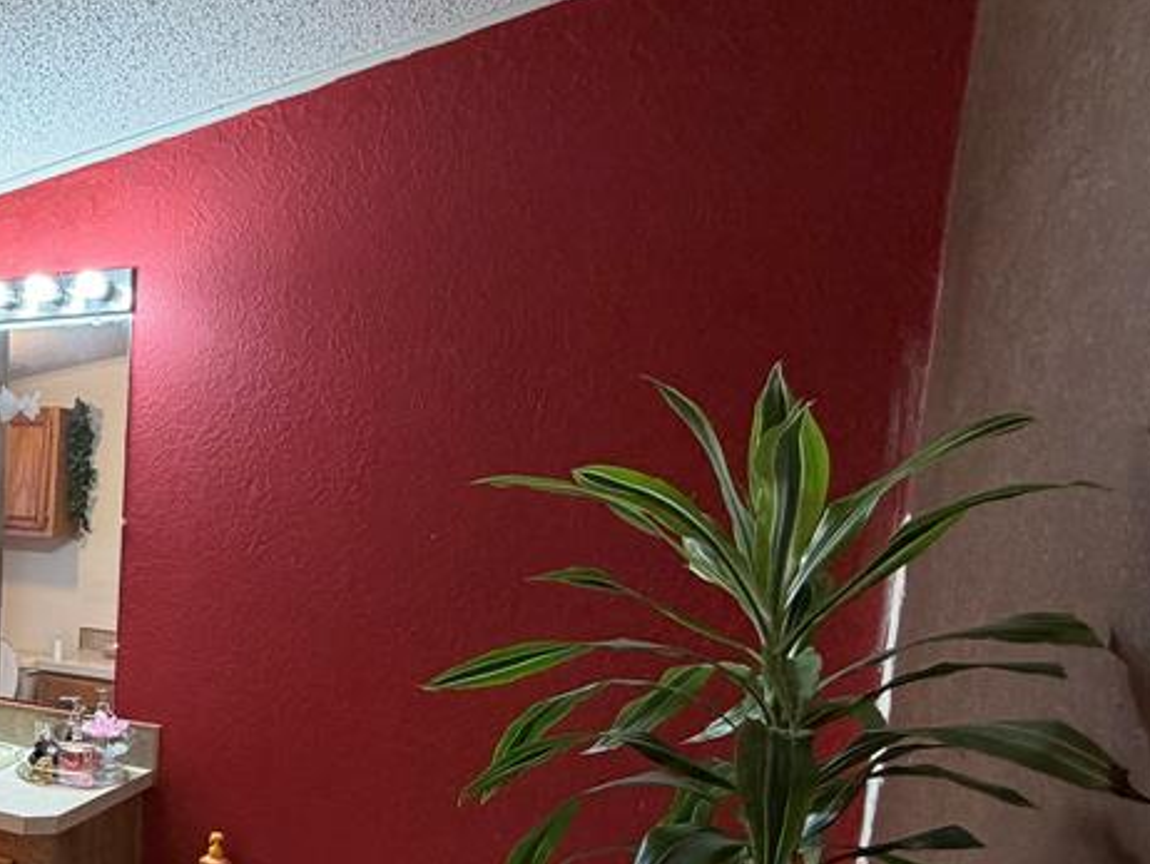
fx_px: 1030
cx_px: 12
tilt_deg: -7.1
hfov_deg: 48.5
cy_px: 627
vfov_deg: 44.3
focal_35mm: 31
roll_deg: -1.4
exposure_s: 1/120
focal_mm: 2.22
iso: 250
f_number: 2.2
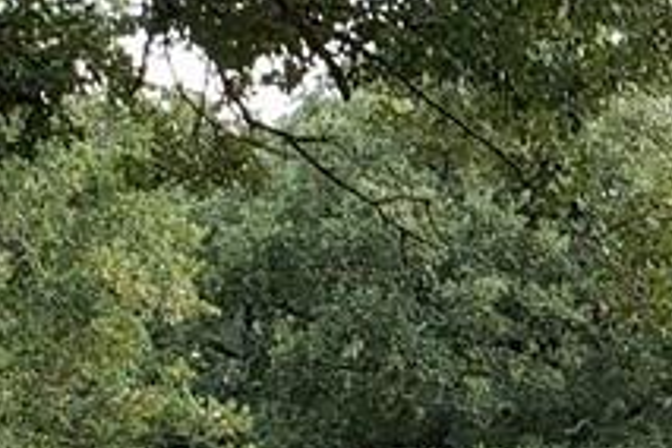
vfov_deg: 10.5
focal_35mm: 130
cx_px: 1180
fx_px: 2426
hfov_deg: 14.1
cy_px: 420
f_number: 2.4
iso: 160
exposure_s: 1/50
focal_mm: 4.3
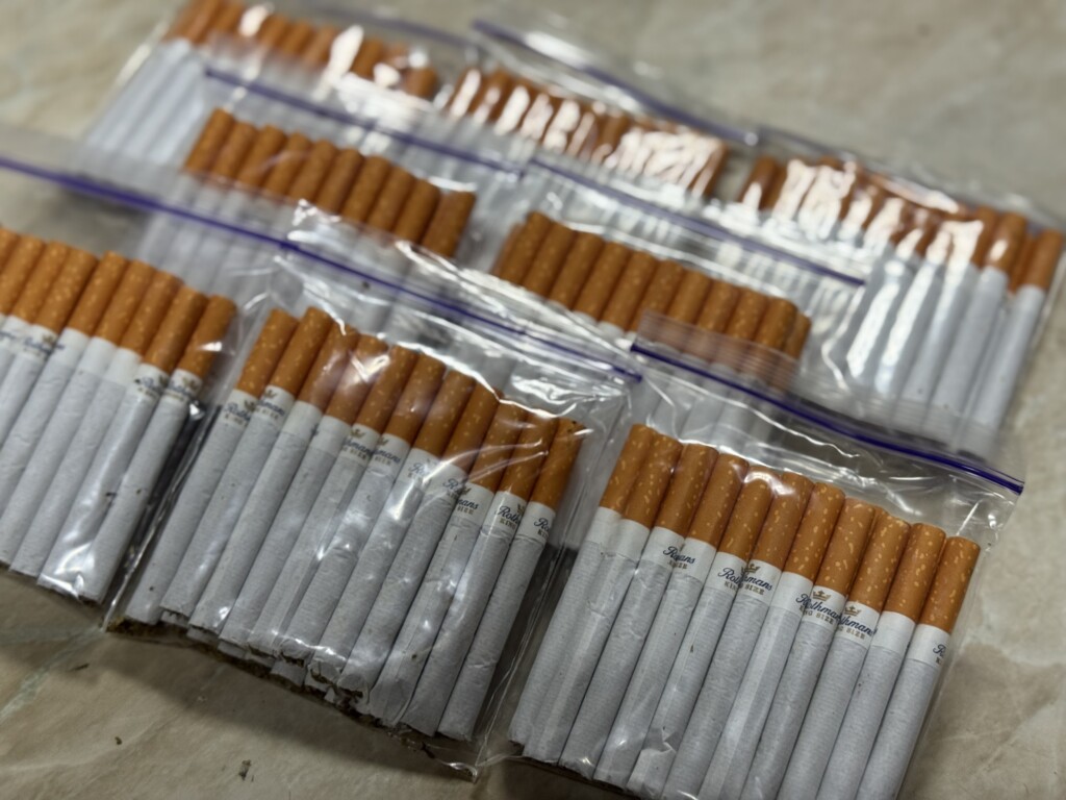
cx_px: 533
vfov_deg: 30.3
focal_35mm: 48
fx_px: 1478
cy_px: 400
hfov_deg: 39.7
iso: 100
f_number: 1.78
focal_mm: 6.76
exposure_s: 1/50
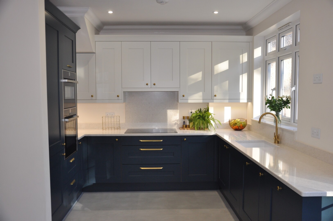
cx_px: 166
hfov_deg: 59.5
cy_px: 110
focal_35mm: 32
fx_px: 291
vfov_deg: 41.6
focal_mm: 21
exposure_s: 1/200
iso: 500
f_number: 3.8
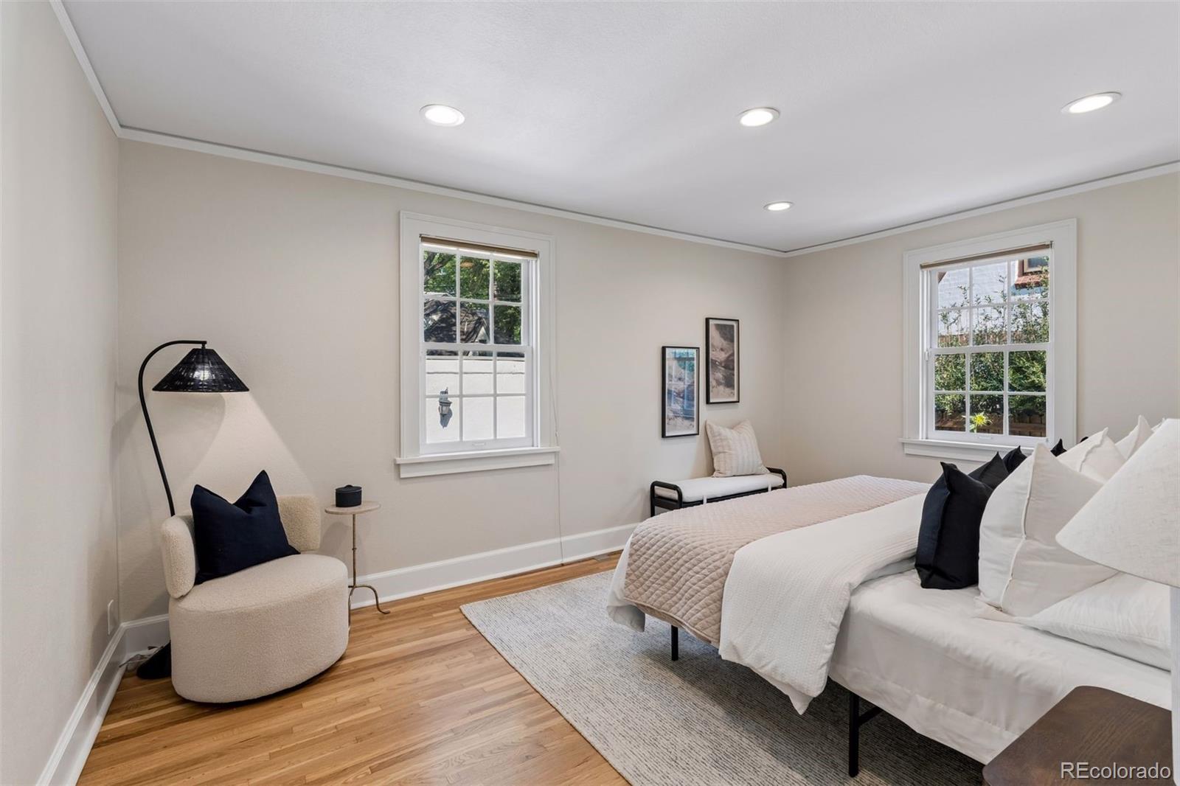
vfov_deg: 70.4
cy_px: 393
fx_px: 557
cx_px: 590
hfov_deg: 93.3
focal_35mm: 17
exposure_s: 1/25
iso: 400
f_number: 9
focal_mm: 17
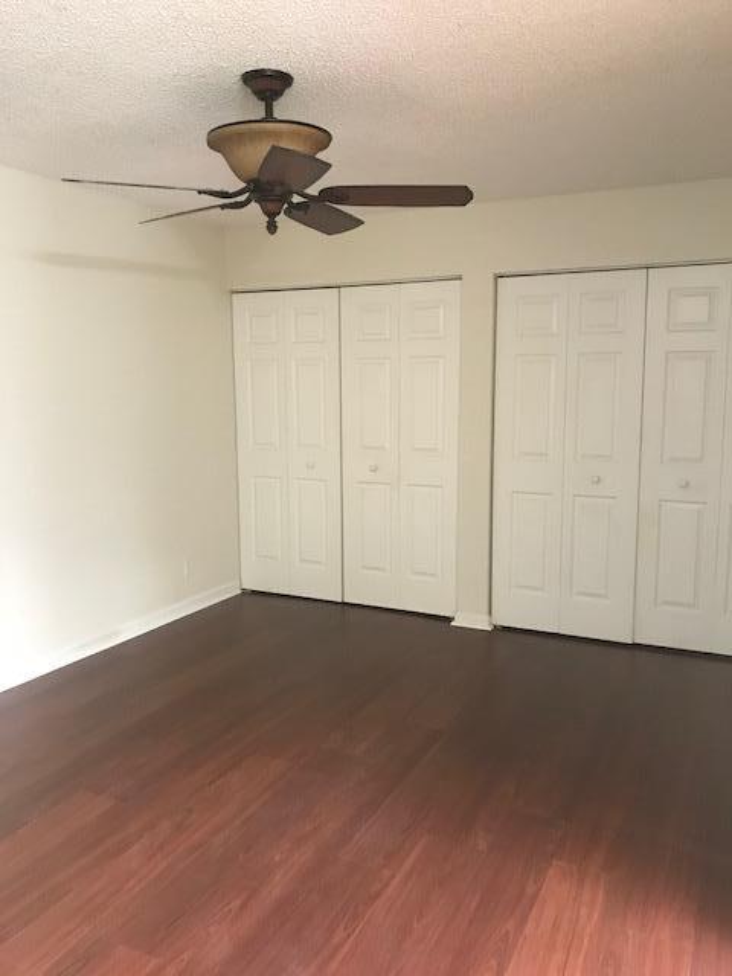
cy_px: 488
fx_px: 789
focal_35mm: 28
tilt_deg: -6.7
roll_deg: +1.1
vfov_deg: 63.4
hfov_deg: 49.7
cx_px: 366
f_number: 1.8
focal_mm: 3.99
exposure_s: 1/15
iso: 80
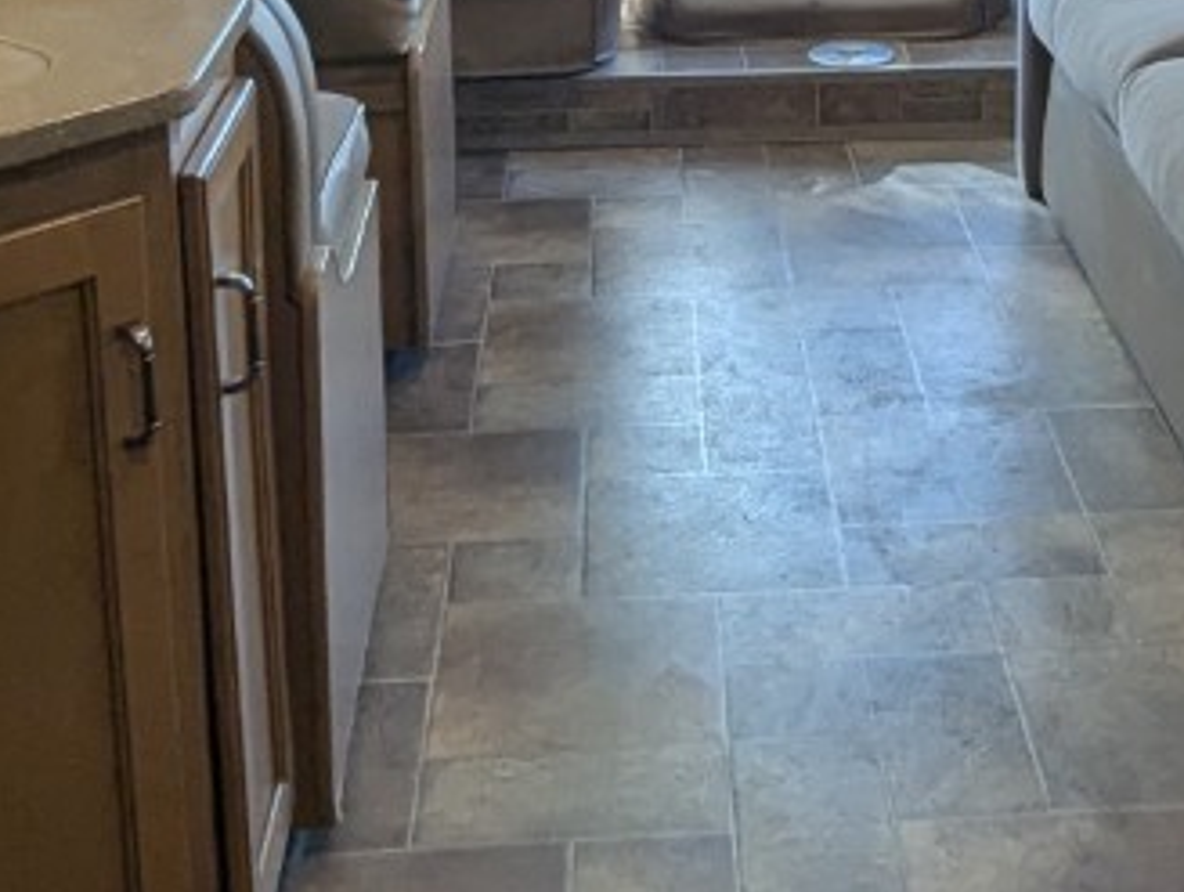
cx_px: 825
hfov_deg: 28.3
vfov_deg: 20.2
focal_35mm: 68
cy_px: -209
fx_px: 2329
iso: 98
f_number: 2.2
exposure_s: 1/103
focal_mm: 2.35
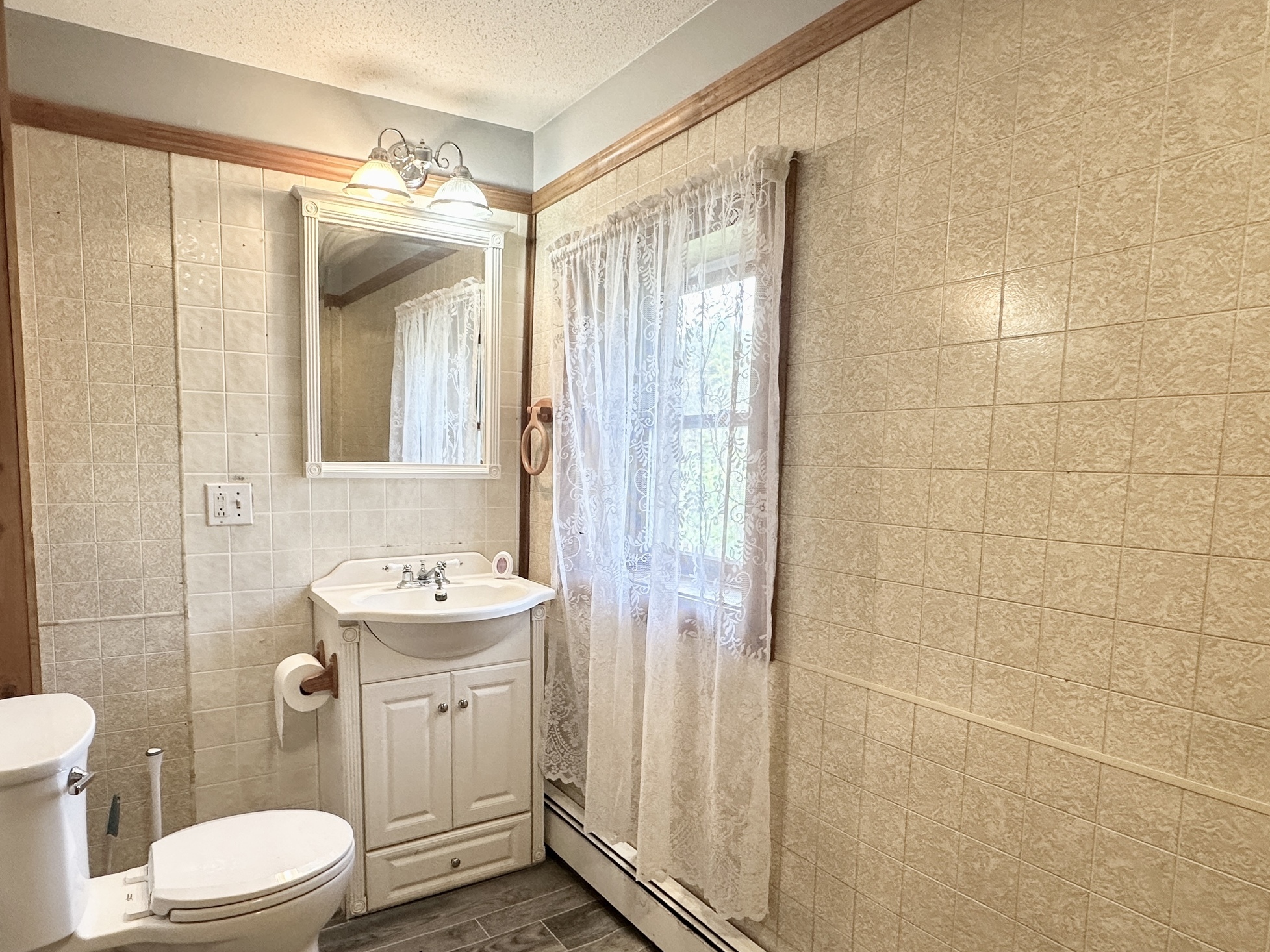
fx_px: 807
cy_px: 545
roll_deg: -1.8
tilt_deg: -5.7
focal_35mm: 22
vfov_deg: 60.8
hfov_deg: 76.2
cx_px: 572
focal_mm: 2.22
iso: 200
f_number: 2.2
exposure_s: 1/120
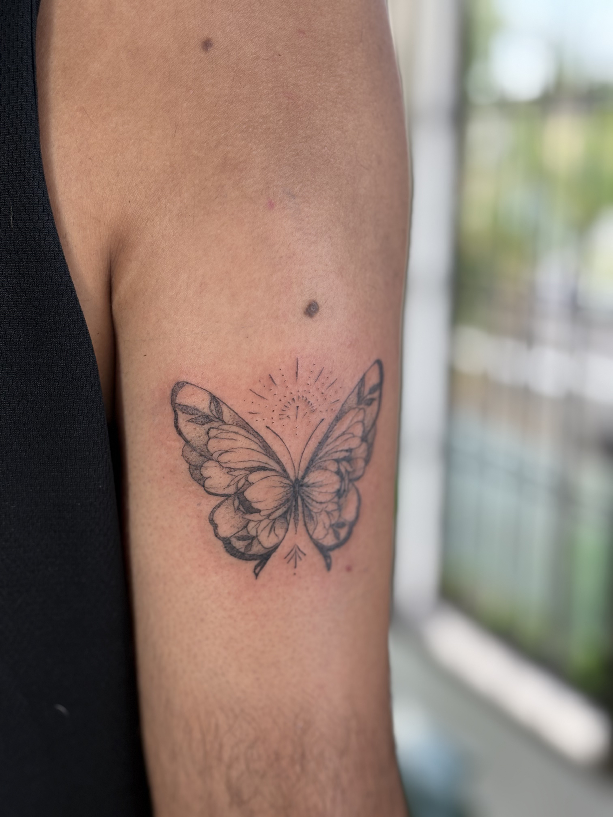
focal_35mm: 52
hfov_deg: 28.0
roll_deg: -1.1
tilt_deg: -10.3
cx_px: 306
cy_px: 408
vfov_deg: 36.8
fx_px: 1228
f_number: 1.6
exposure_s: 1/120
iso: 32
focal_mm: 5.96
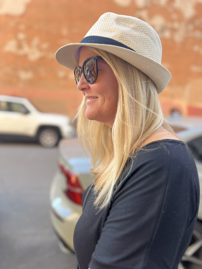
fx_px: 202
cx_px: 101
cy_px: 134
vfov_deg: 67.3
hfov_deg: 53.1
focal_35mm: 26
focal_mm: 5.7
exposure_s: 1/121
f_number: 1.5
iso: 40
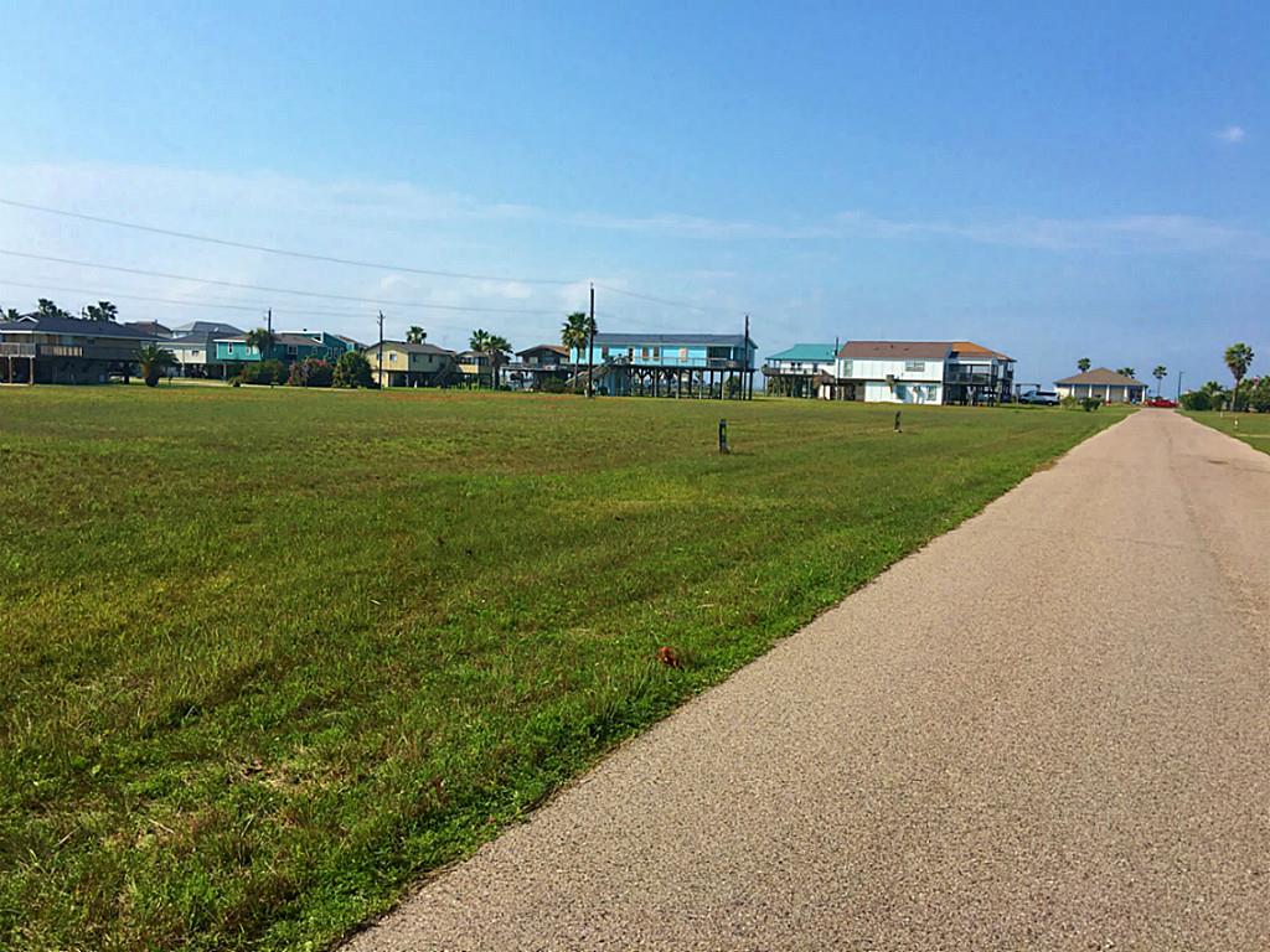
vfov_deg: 48.2
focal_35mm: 29
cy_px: 476
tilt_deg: -4.3
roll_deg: -2.2
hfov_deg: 61.7
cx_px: 635
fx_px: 1064
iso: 25
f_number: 2.2
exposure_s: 1/2024
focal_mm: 4.15
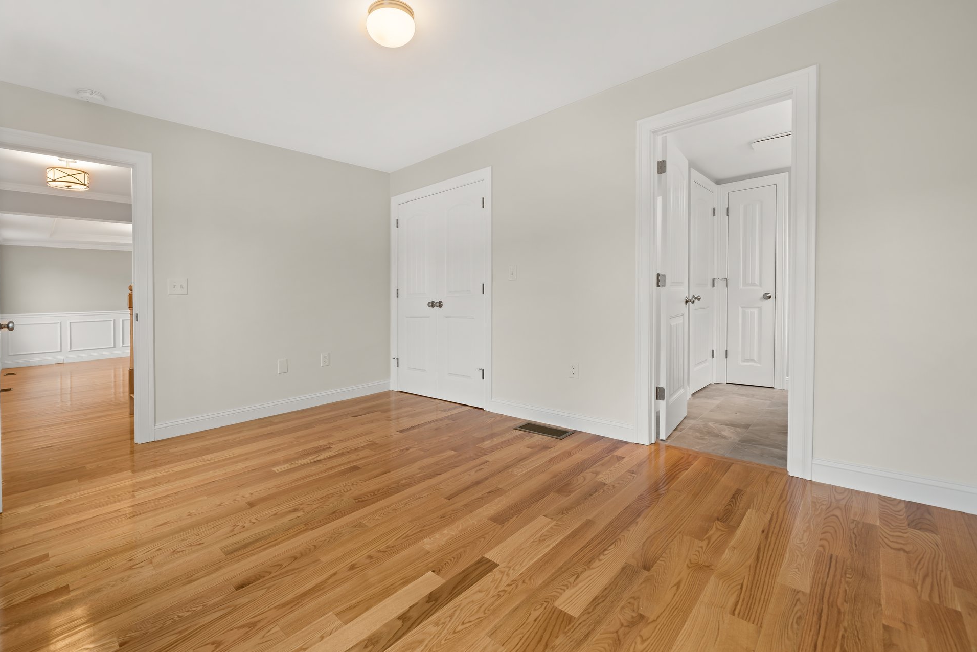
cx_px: 463
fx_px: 407
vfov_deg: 77.3
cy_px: 308
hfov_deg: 100.3
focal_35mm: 15
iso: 125
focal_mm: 14
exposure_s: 1
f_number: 7.1
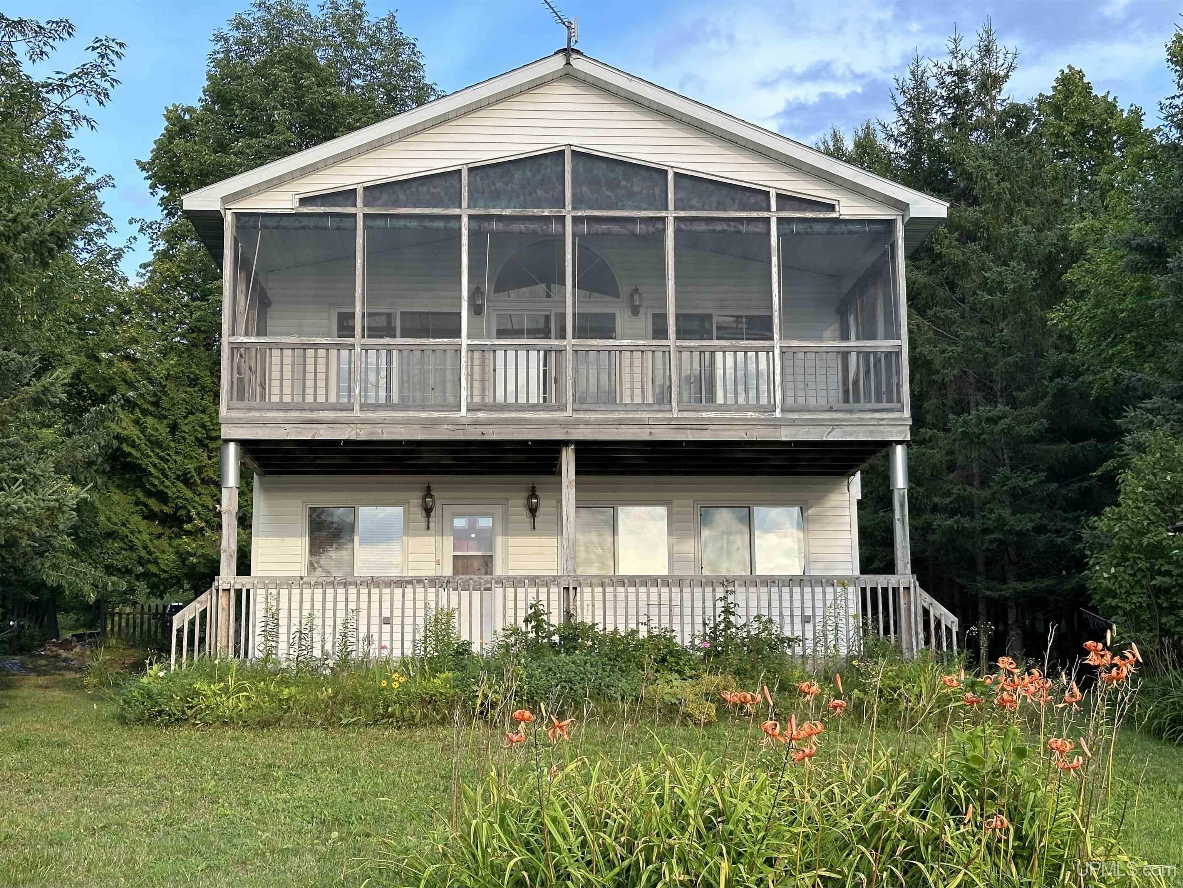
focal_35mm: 48
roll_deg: +0.4
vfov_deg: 30.3
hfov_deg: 39.7
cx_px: 592
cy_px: 444
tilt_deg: +8.9
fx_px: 1640
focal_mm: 6.86
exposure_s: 1/496
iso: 64
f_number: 1.78
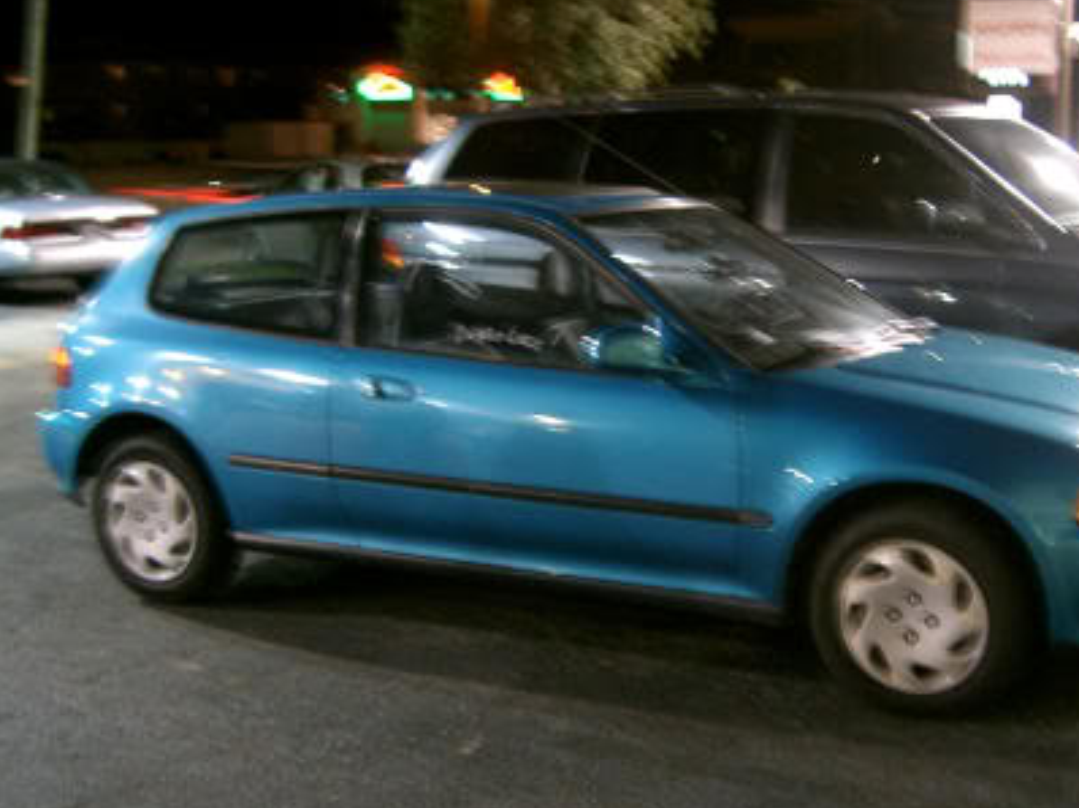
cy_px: 465
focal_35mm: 49
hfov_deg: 38.8
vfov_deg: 29.6
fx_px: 1526
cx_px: 626
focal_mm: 8
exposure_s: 1/8
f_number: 2.8
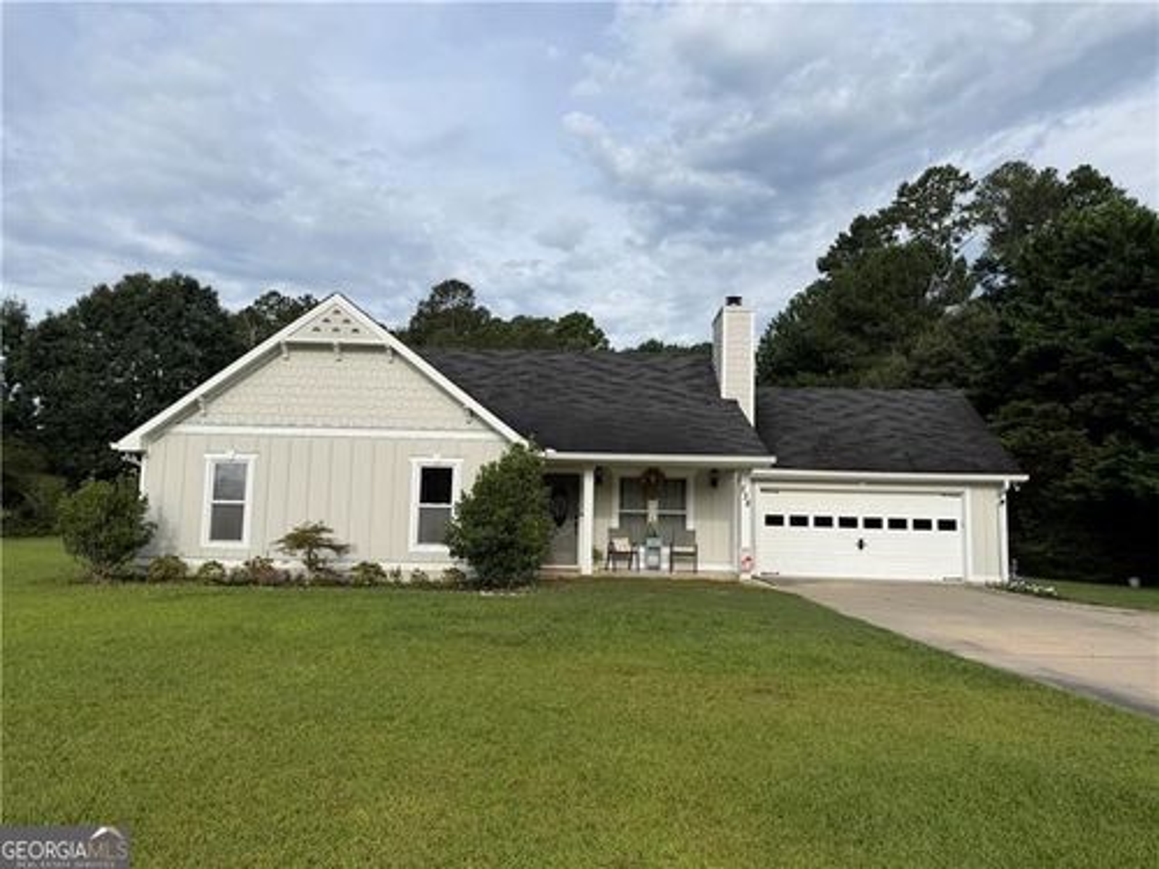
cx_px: 580
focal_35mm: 24
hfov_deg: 71.6
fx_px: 804
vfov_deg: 56.8
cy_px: 434
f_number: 1.78
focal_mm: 6.76
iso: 80
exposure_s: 1/4975
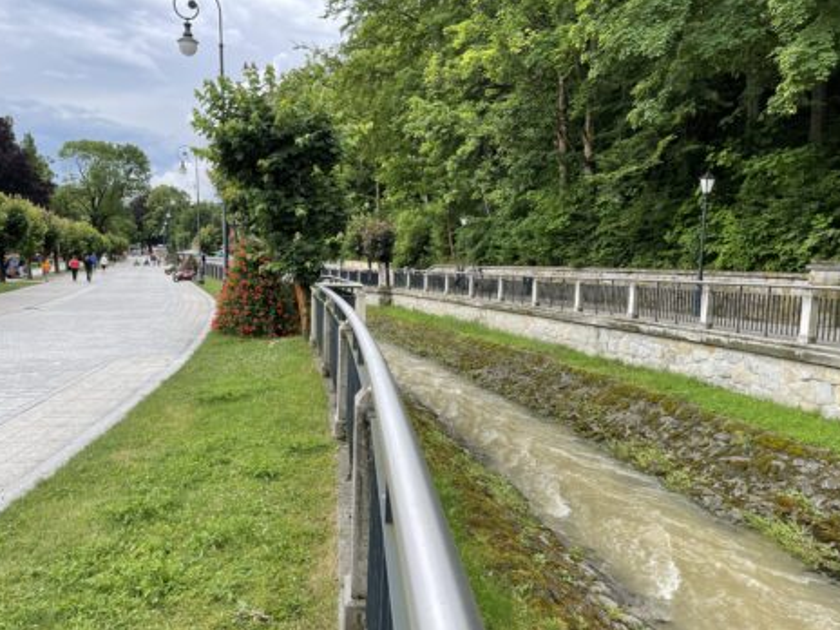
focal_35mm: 28
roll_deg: -2.0
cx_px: 415
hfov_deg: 63.4
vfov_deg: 49.7
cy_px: 336
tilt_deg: -5.1
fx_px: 679
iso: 32
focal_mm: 4.2
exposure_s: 1/561
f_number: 1.6
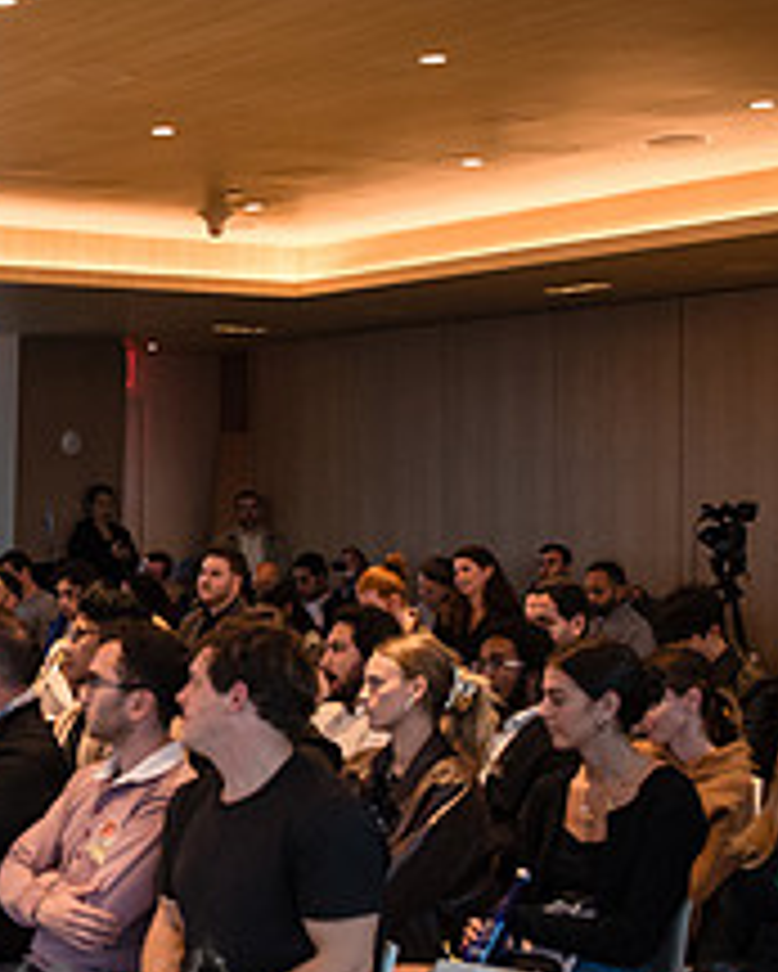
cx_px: -100
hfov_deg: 20.5
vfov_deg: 26.7
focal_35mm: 71
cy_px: 609
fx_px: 2042
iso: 2000
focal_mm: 27
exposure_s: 1/250
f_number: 3.5
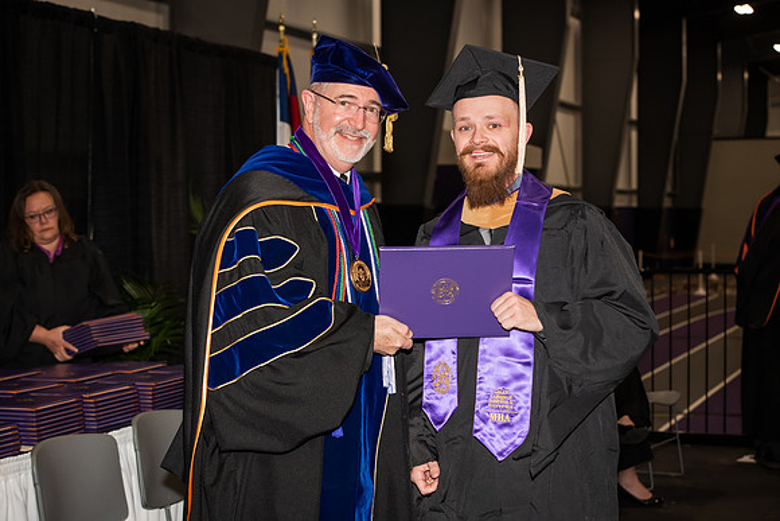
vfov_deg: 19.5
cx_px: 390
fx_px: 1517
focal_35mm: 70
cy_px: 260
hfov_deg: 28.8
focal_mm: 70
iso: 1000
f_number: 5.6
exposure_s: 1/200
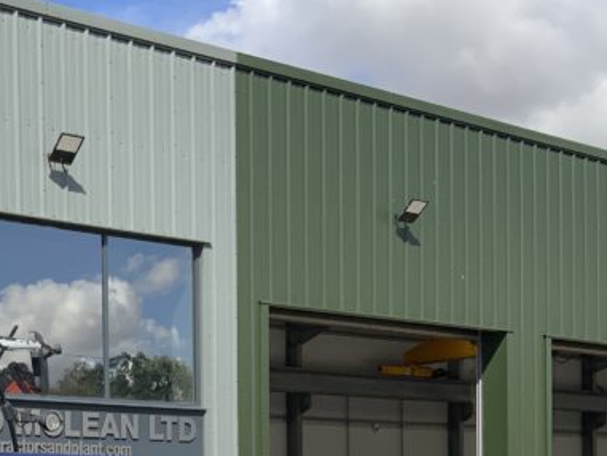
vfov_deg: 17.7
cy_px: 587
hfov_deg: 24.0
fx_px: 1368
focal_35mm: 78
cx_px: 5
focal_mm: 3
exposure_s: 1/1534
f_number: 1.8
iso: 16
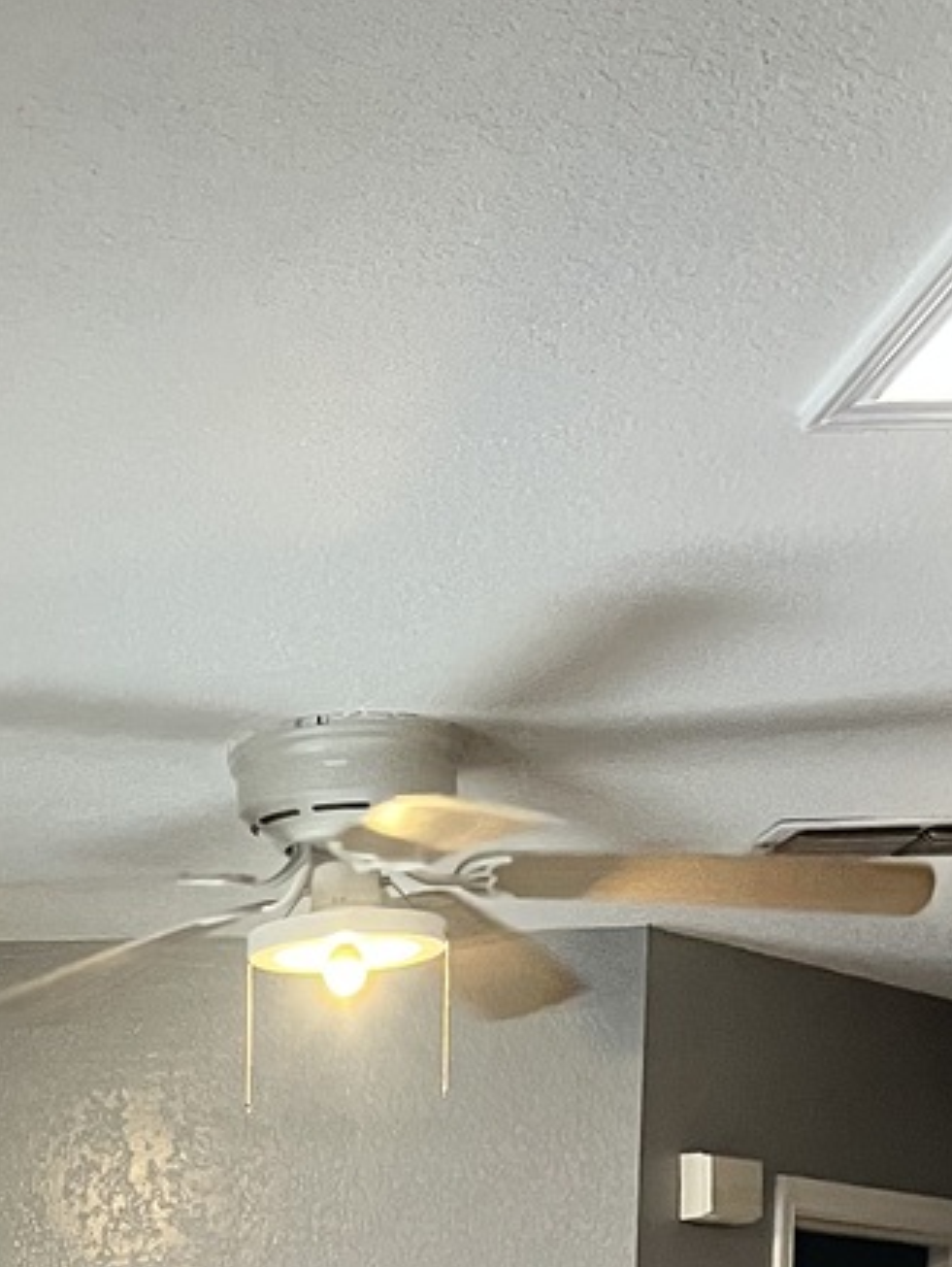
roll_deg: +1.1
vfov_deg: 19.2
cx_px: -213
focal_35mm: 86
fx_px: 3149
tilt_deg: -6.4
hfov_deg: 16.4
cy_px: 2016
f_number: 1.6
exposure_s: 1/60
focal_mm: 5.1
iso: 200
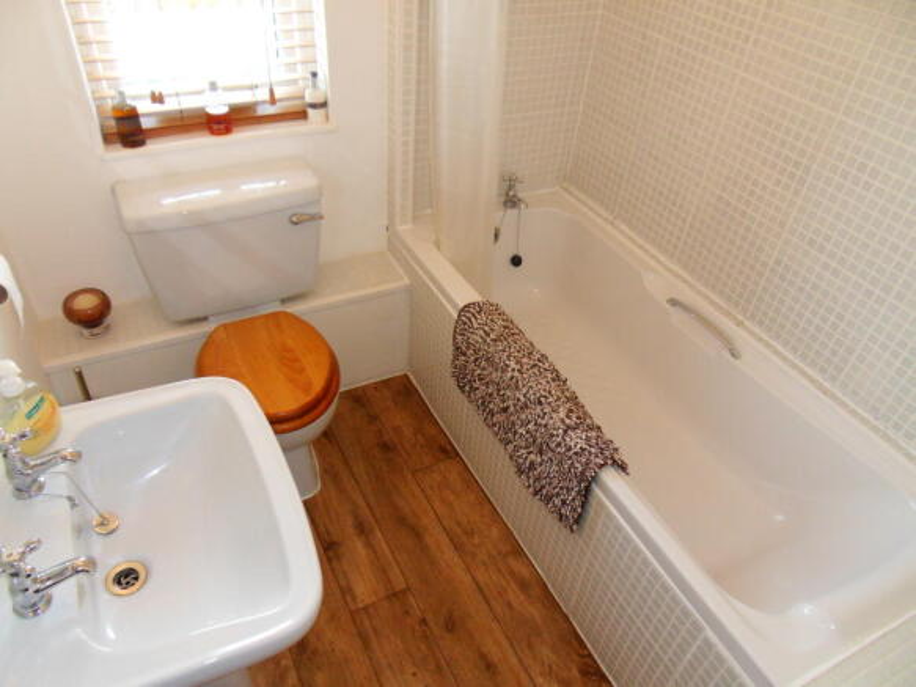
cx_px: 458
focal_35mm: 24
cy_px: 344
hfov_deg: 71.6
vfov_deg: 56.8
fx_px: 635
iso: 240
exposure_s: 1/45
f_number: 3.3
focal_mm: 4.2
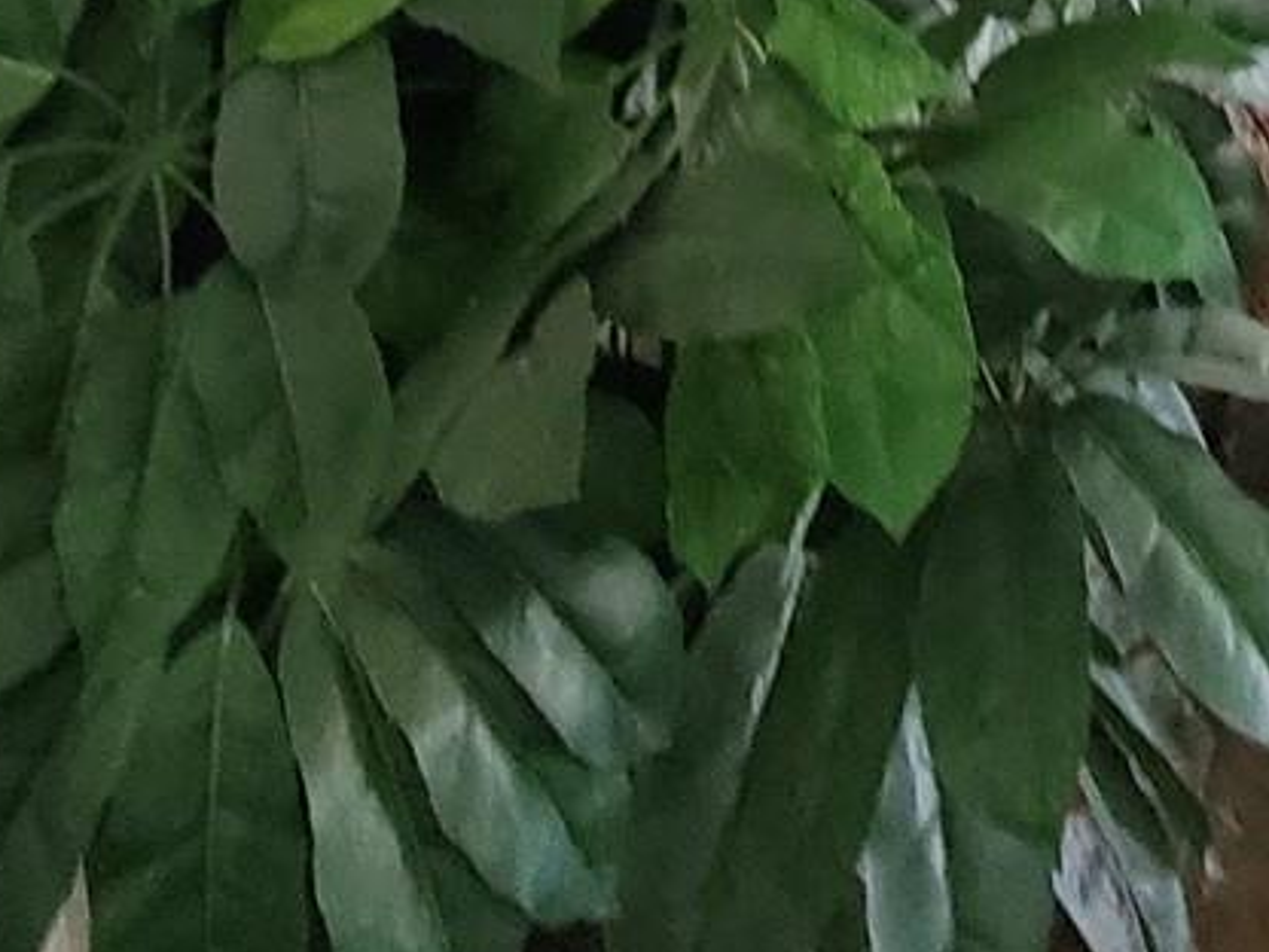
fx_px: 2346
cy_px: -986
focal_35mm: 64
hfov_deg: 28.9
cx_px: 1174
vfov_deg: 16.8
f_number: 2.2
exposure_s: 1/30
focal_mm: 1.8
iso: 640
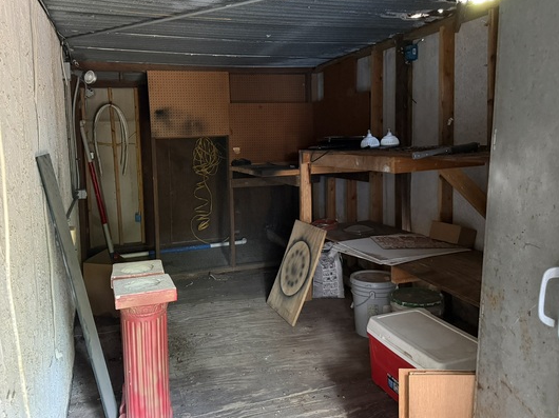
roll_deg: +1.9
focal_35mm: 29
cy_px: 182
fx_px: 468
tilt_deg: -5.5
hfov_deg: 61.5
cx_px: 249
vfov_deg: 48.1
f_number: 1.78
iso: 1000
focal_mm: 6.76
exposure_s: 1/36
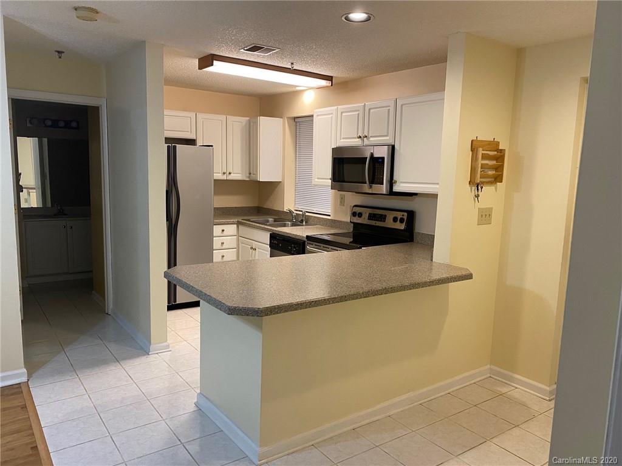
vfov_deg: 53.1
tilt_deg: -7.5
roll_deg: -1.8
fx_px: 467
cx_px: 311
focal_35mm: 26
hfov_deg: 67.3
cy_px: 233
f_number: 1.8
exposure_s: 1/60
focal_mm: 4.25
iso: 125
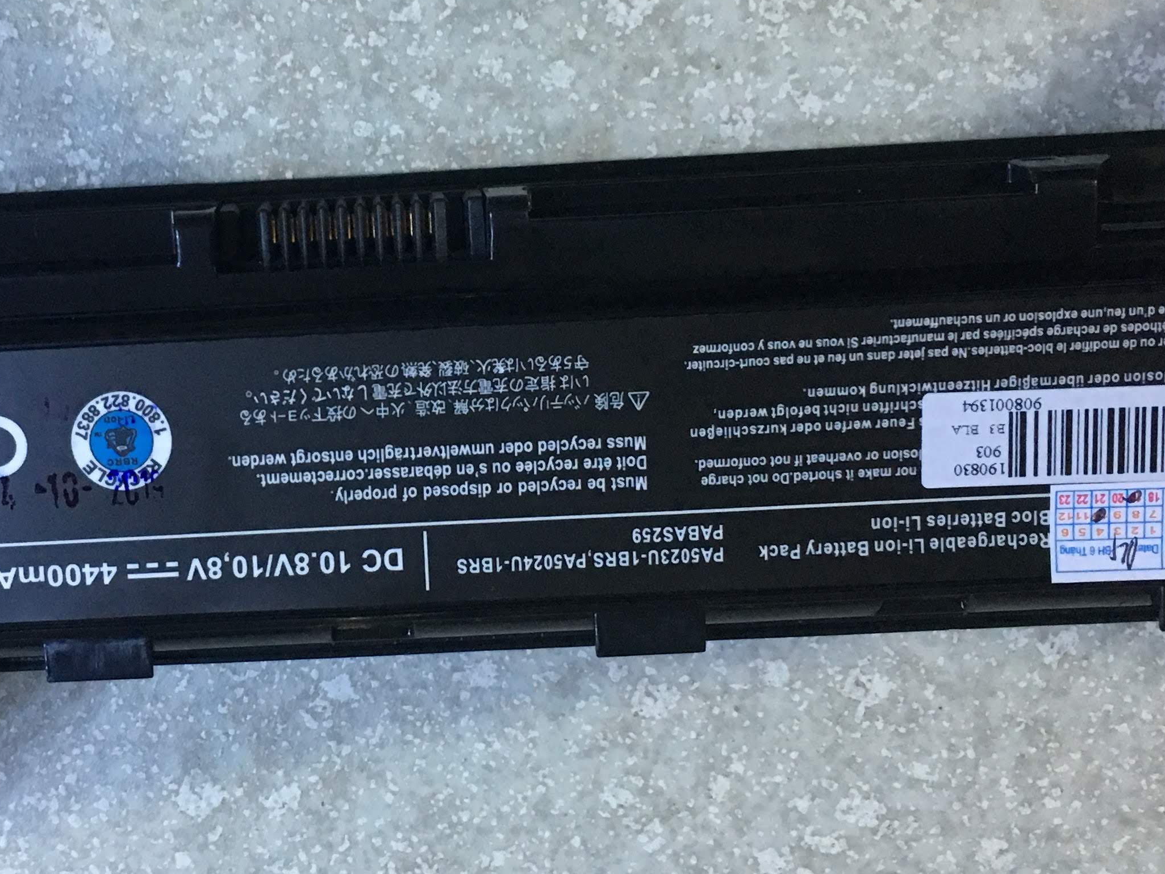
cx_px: 328
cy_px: 388
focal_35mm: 57
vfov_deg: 25.7
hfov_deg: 33.3
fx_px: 1919
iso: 250
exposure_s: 1/17
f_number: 2.2
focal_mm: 4.15
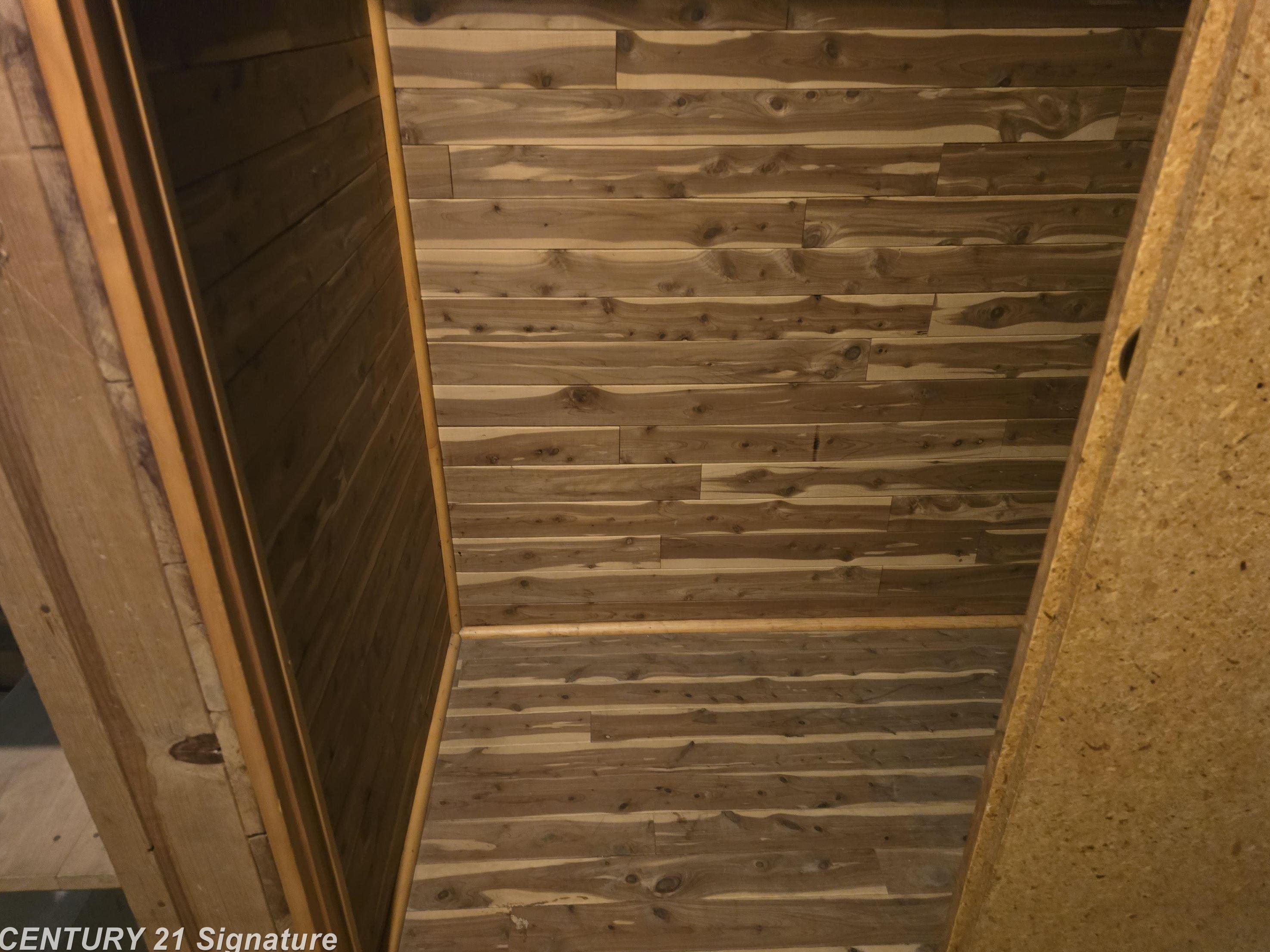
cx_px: 621
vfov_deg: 56.8
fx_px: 881
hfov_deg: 71.6
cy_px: 493
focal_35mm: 24
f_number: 1.7
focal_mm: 6.3
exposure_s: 1/30
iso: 1600
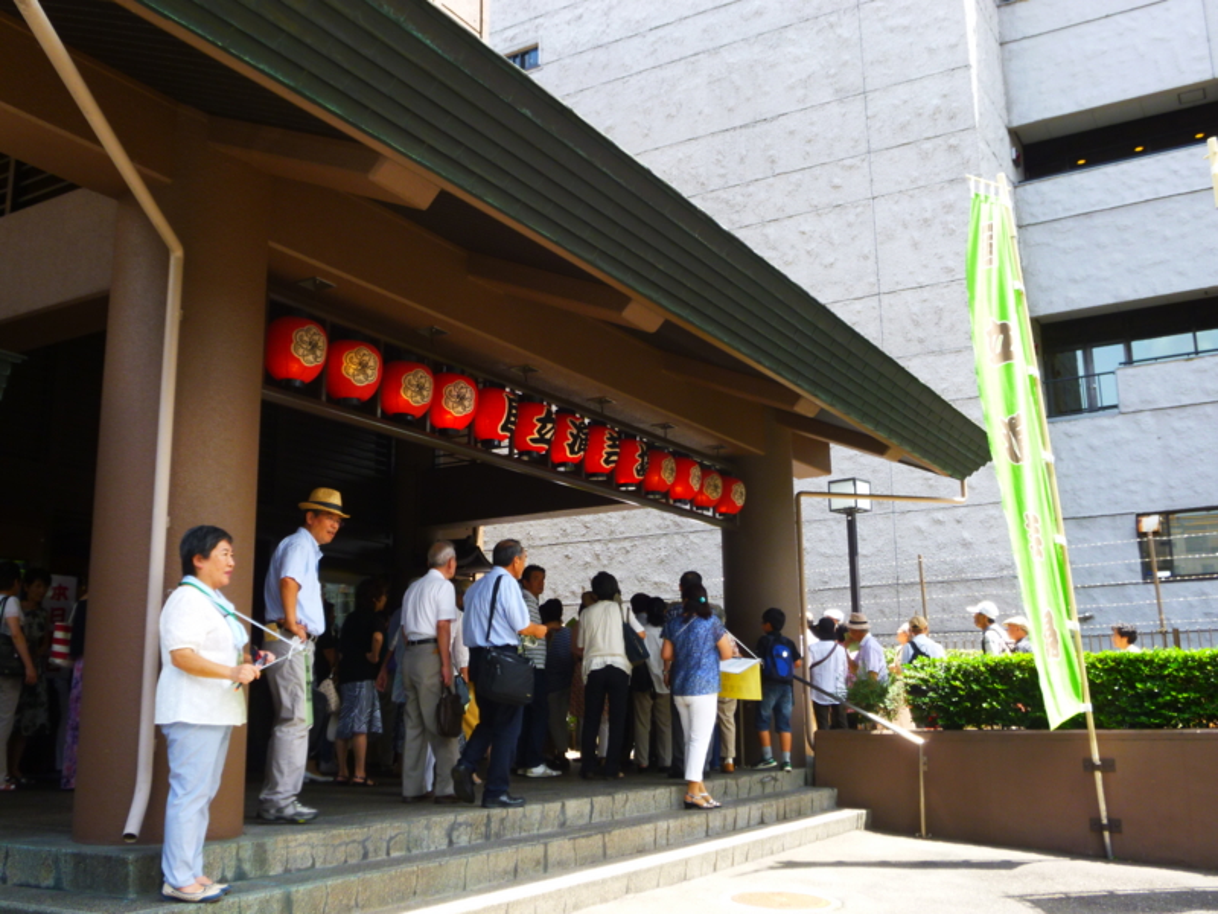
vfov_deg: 41.8
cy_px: 457
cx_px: 609
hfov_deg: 54.0
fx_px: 1196
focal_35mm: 34
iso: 100
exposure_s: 1/100
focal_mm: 6
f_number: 3.5
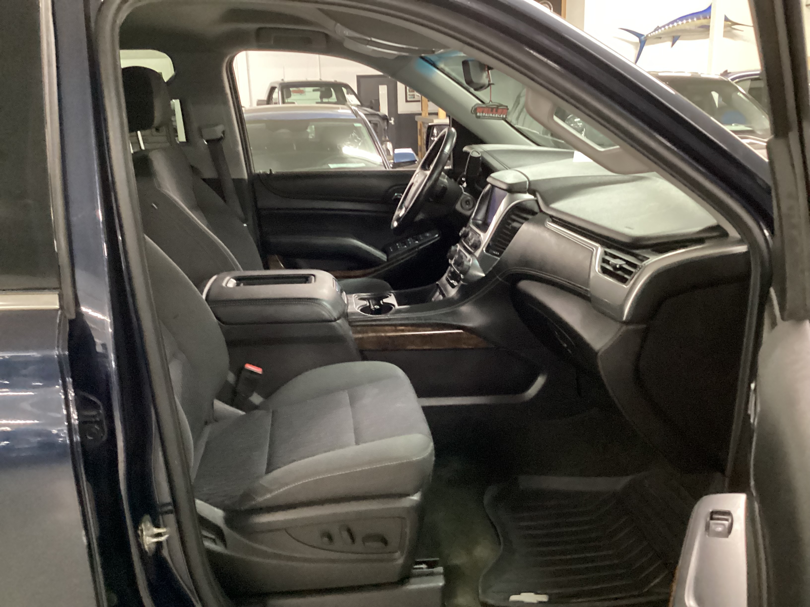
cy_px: 304
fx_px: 725
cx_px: 405
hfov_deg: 58.4
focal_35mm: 31
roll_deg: +2.1
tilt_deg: -19.3
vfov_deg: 45.4
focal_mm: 3.3
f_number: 2.4
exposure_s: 1/24
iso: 800
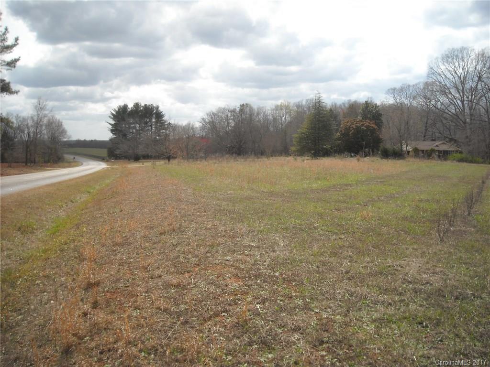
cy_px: 184
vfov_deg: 40.7
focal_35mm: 35
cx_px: 245
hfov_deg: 52.6
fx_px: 495
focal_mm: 5.7
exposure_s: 1/260
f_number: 5.6
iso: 64
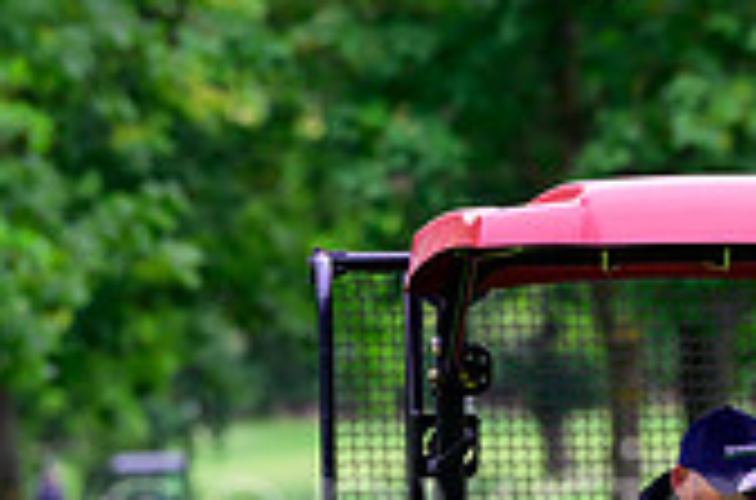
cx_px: 689
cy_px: 822
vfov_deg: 2.0
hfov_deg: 3.0
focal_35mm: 699
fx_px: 14638
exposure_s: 1/250
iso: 320
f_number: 4.5
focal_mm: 200
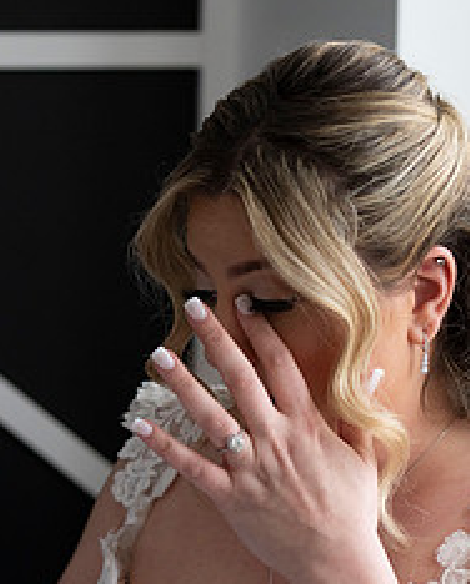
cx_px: 271
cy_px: 392
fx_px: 2653
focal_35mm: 153
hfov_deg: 10.1
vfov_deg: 12.6
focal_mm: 85
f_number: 4
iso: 4000
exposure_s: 1/2500
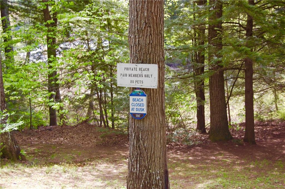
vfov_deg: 23.7
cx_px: 142
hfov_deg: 35.1
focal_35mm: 57
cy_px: 94
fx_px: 451
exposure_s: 1/125
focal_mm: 38
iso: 320
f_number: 5.6
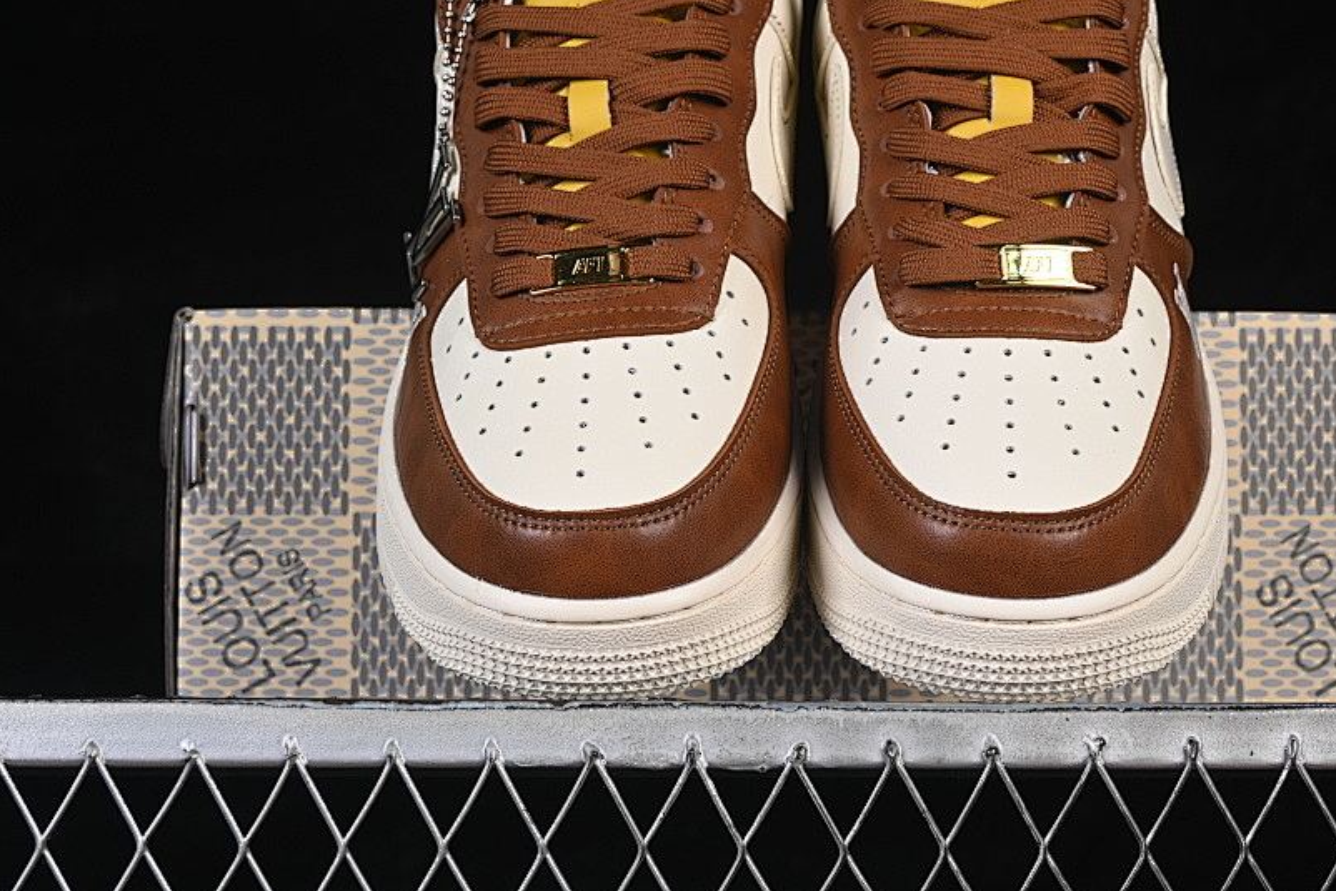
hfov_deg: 20.2
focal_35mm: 101
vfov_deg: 13.5
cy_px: 330
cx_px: 805
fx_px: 3749
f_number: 8
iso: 160
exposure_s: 1/80
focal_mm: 50
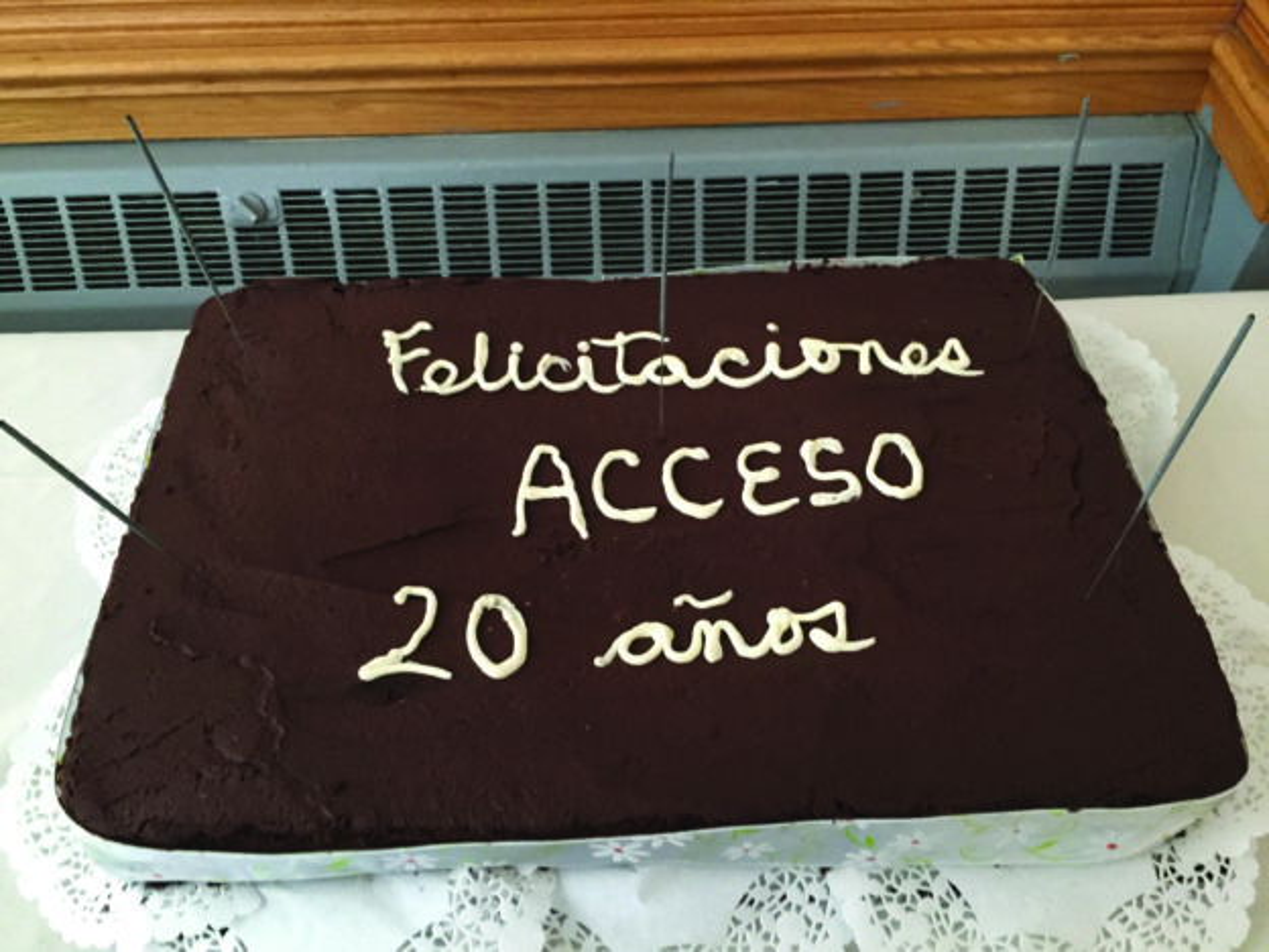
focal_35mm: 29
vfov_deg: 48.2
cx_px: 634
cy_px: 476
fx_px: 1063
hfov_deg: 61.7
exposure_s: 1/24
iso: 250
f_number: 2.2
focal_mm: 4.15
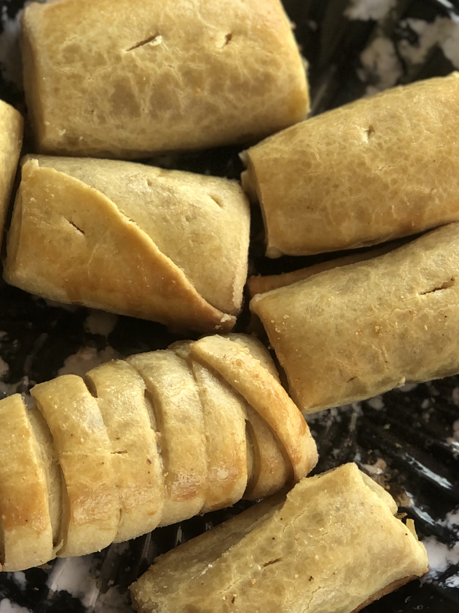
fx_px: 2210
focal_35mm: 125
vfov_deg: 15.8
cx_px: 192
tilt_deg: -70.9
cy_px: 348
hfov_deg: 11.9
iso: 25
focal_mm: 6.6
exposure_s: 1/60
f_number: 2.8
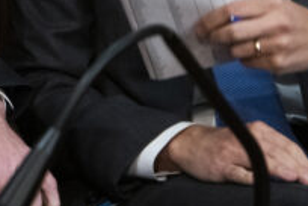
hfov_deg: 1.4
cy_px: -173
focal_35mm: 1505
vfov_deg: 0.9
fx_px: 12875
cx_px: -92
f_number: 6.3
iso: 6400
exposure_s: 1/200
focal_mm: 400
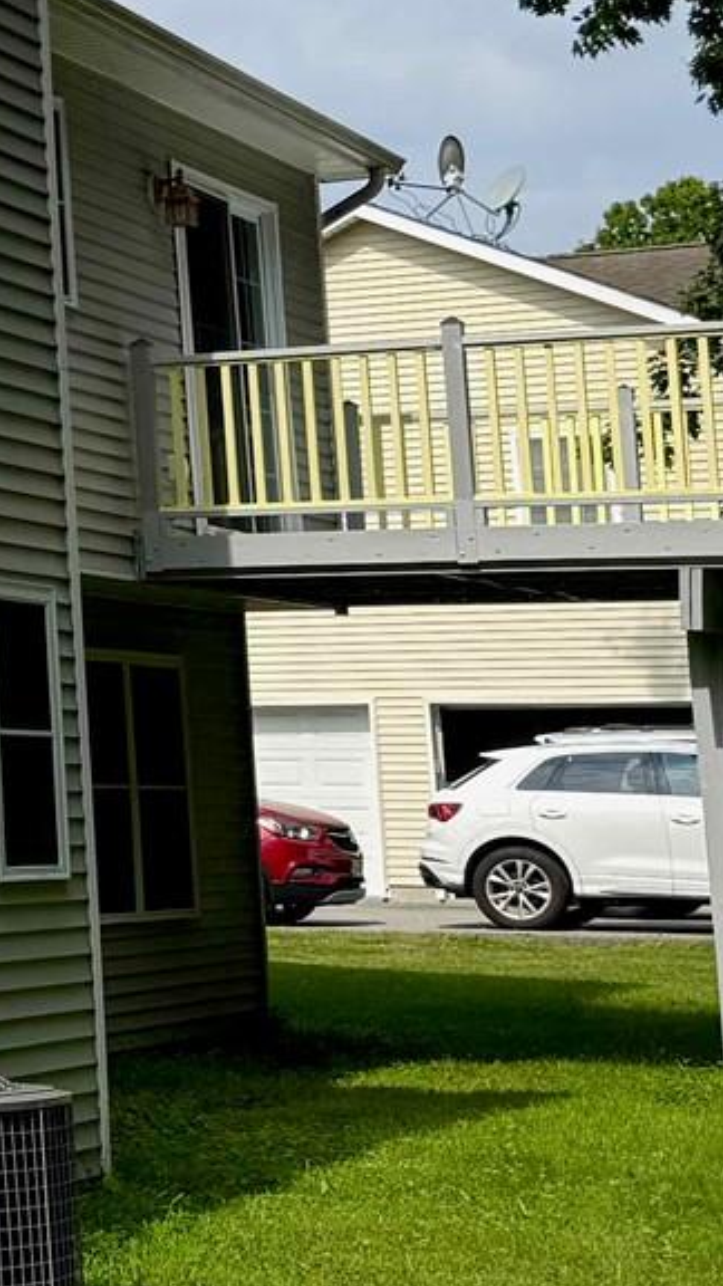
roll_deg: -0.3
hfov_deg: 10.5
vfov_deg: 22.6
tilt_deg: +8.6
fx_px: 3170
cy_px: 232
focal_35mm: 93
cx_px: -1203
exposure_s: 1/5714
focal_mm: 6.76
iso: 80
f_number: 1.78
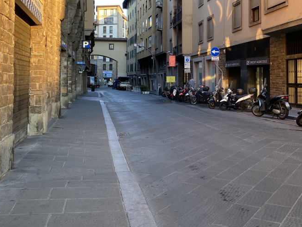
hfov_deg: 48.9
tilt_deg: +0.9
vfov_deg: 37.2
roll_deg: -0.1
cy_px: 69
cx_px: 163
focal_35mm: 38
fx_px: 332
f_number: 1.8
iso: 80
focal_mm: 4.25
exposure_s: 1/121
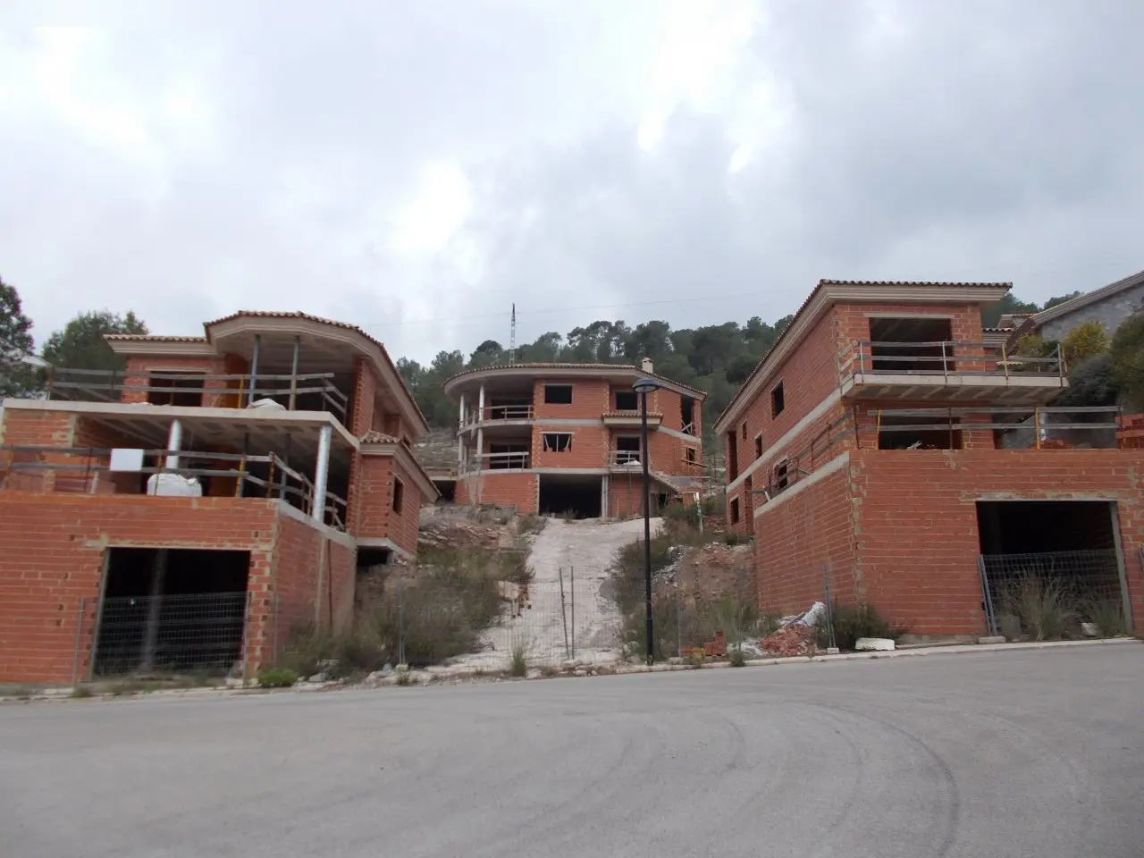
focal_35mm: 26
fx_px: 859
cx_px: 572
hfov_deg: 67.3
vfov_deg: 53.1
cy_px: 429
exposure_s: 1/100
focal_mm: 4.6
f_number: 8
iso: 80
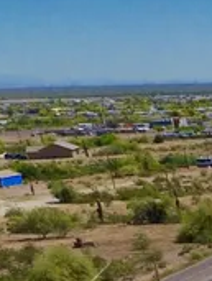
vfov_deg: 15.5
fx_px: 911
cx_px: 574
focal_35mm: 112
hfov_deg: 10.5
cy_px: 478
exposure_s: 1/4098
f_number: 2.8
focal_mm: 3.6
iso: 100
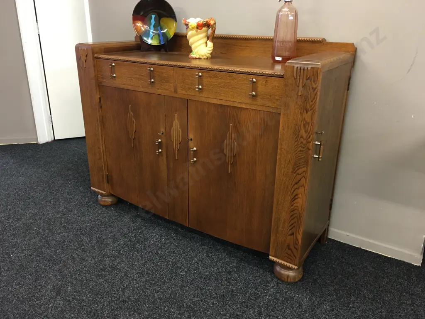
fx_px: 356
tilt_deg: -18.8
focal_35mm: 29
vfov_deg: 48.2
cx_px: 212
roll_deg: -2.0
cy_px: 160
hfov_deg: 61.7
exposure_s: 1/17
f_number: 2.2
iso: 100
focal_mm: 4.15
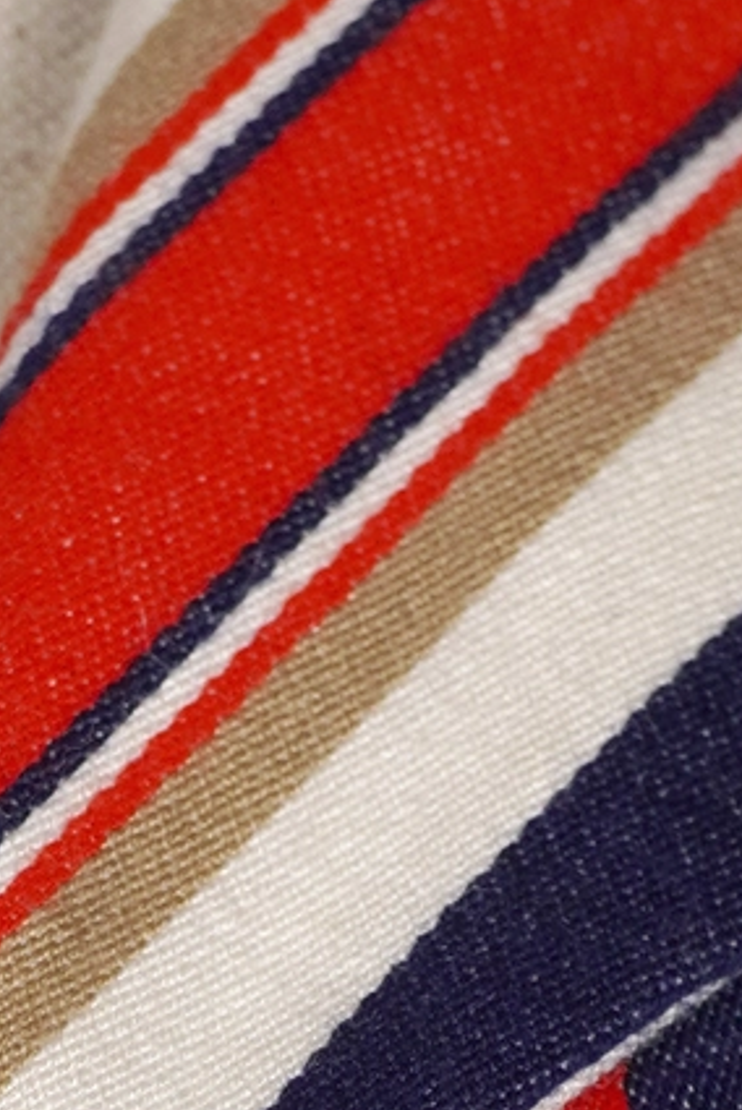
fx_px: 10031
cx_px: 110
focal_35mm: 325
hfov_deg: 4.2
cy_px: 1985
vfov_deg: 6.2
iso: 200
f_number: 5
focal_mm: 32
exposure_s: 1/50
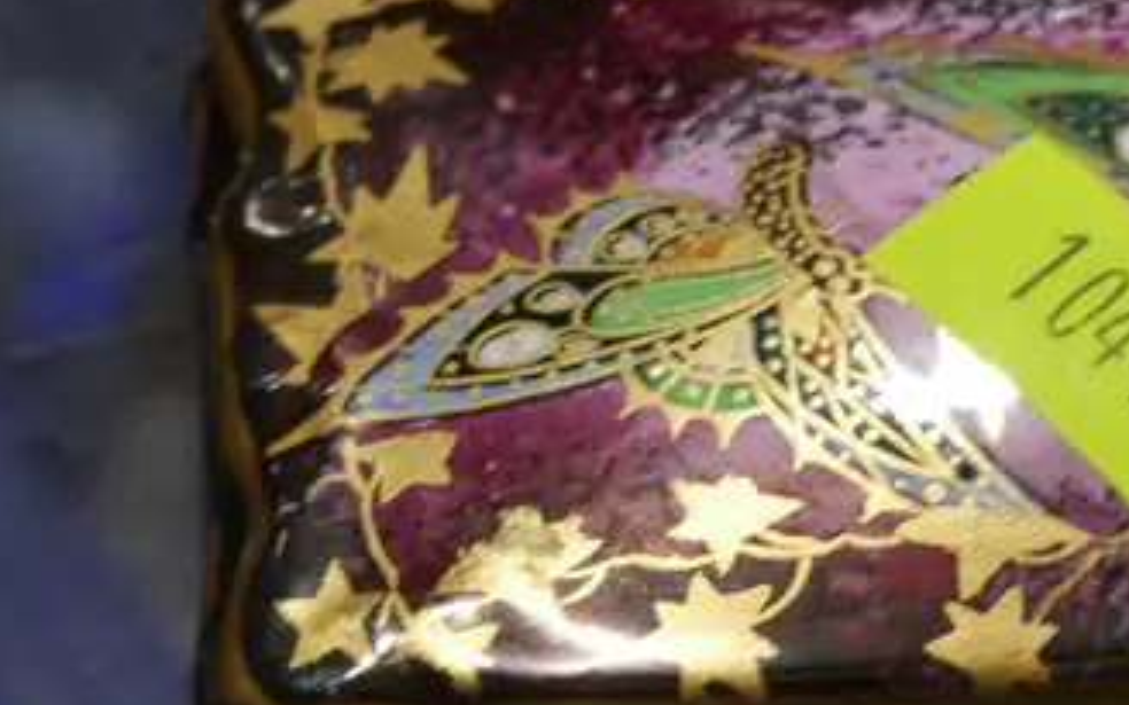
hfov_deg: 13.1
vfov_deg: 8.0
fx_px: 4892
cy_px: 1135
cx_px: 978
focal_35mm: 159
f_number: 5.6
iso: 250
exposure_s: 1/60
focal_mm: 24
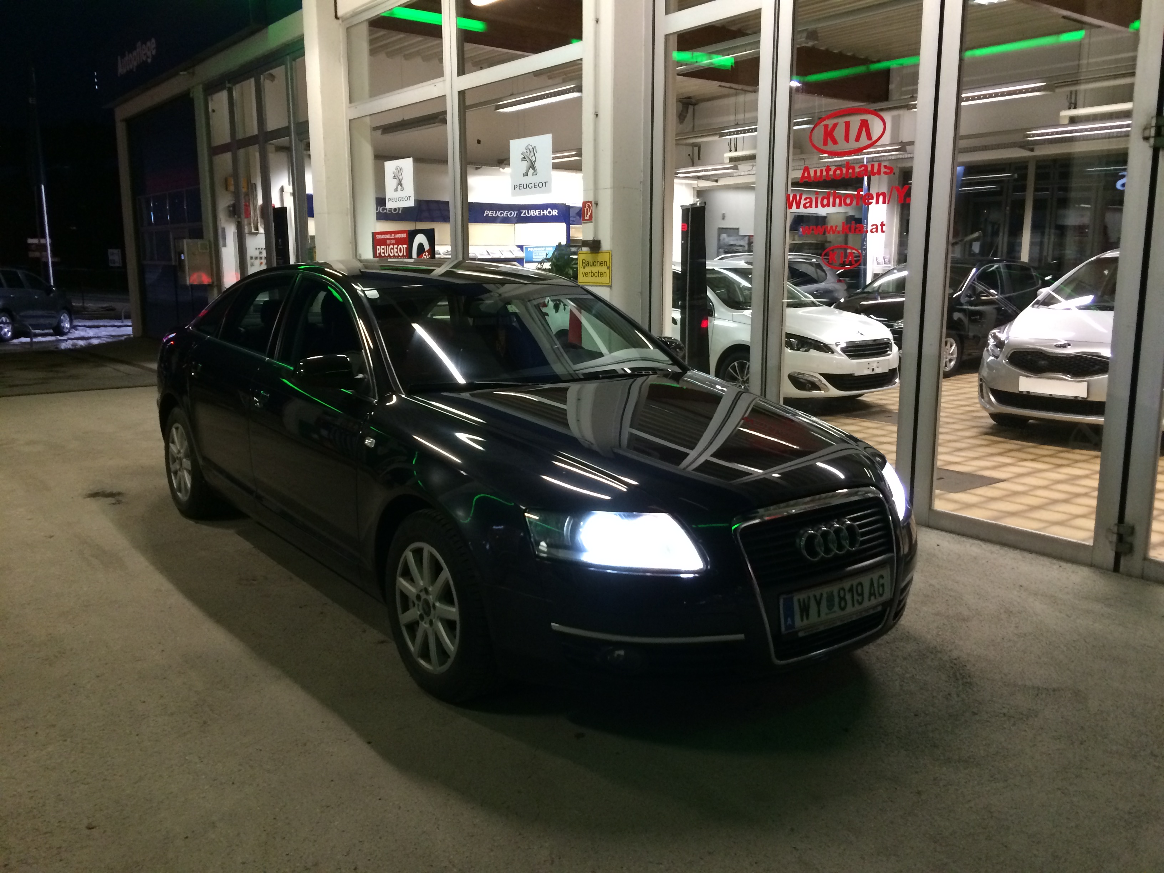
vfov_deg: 48.2
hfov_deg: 61.7
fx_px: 975
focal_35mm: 29
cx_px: 582
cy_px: 436
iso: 320
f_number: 2.2
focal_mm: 4.15
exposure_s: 1/24
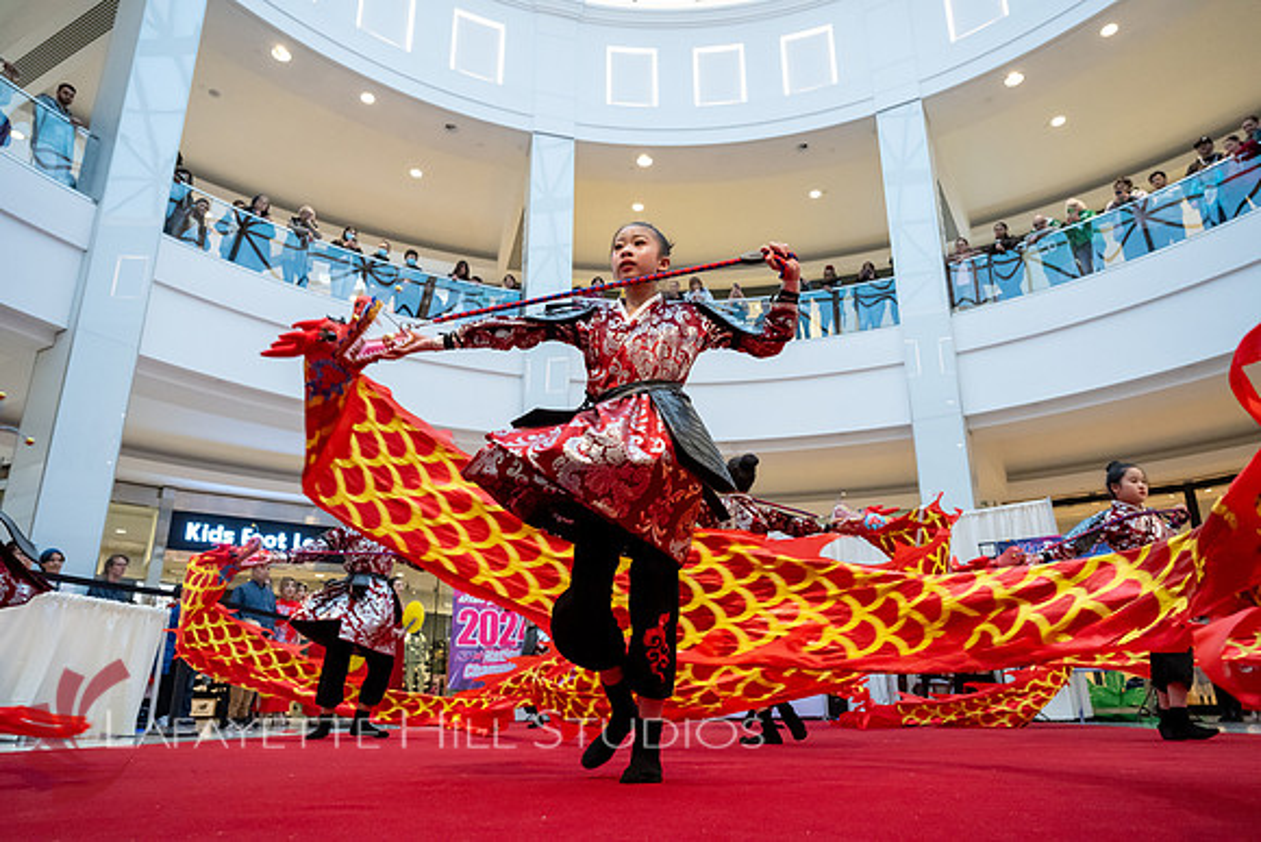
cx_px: 630
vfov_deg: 53.2
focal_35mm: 24
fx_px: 841
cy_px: 421
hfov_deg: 73.7
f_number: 4
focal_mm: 24
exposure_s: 1/400
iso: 4000
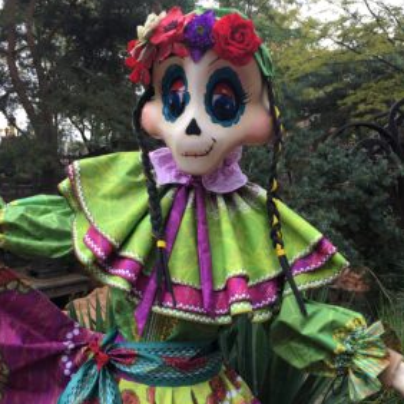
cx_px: 195
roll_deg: -1.0
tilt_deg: +0.3
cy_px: 198
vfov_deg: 47.2
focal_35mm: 35
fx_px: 462
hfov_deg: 47.2
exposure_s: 1/122
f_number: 2.2
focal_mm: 4.15
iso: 25
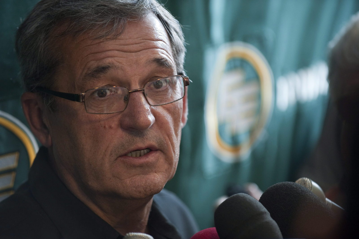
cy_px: 120
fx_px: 1993
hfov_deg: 10.3
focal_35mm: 200
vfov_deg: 6.9
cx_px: 180
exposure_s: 1/160
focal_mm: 200
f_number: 4
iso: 1250
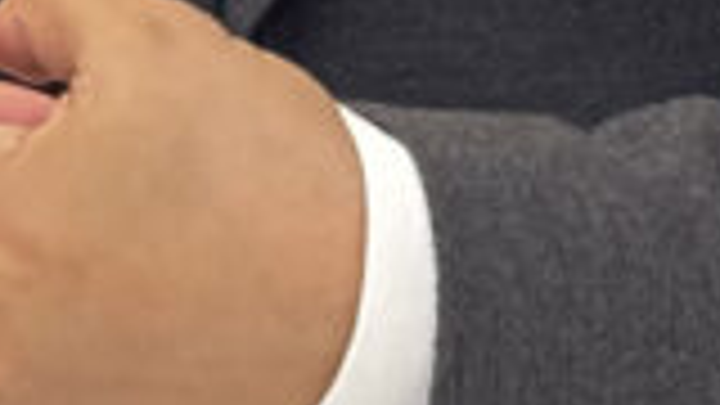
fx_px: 6377
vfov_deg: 3.5
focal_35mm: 334
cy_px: -981
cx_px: -1336
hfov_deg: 6.0
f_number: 1.78
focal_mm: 6.76
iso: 250
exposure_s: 1/50
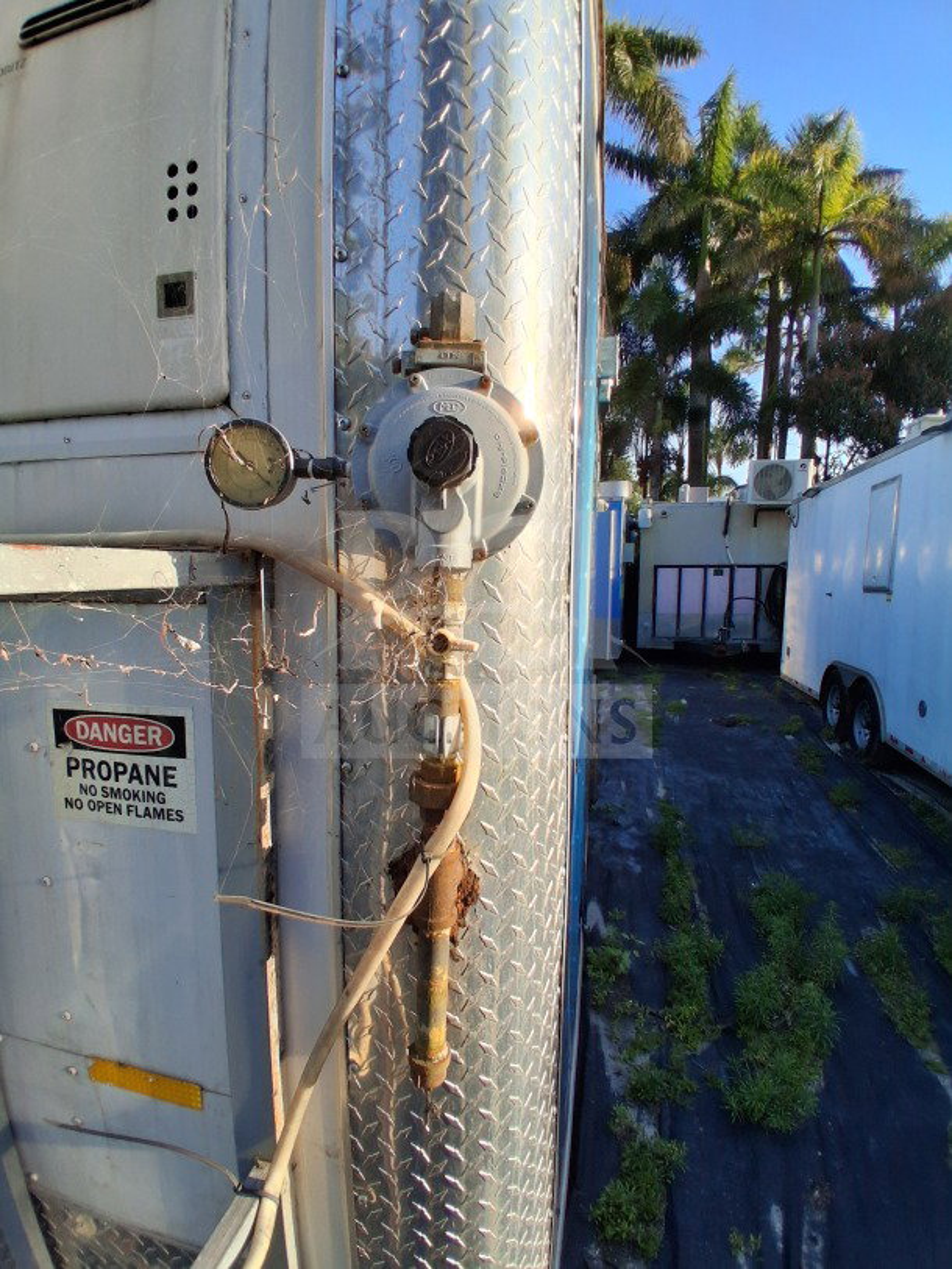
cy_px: 634
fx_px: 623
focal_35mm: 17
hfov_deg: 74.7
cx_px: 476
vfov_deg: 91.0
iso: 50
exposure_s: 1/716
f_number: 2.2
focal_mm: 1.4
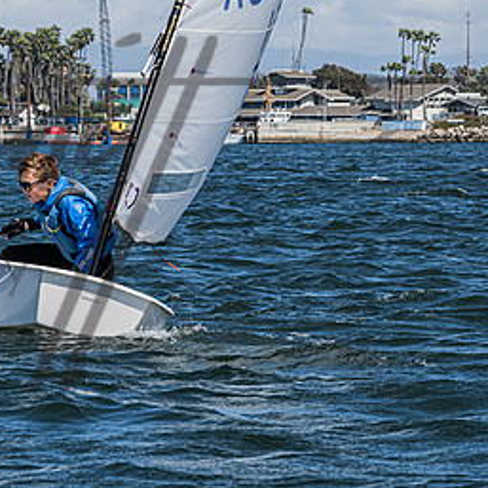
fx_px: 4593
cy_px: 212
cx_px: -24
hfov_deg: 6.1
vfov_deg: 6.1
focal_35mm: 288
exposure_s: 1/640
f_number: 13
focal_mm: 120
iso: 320
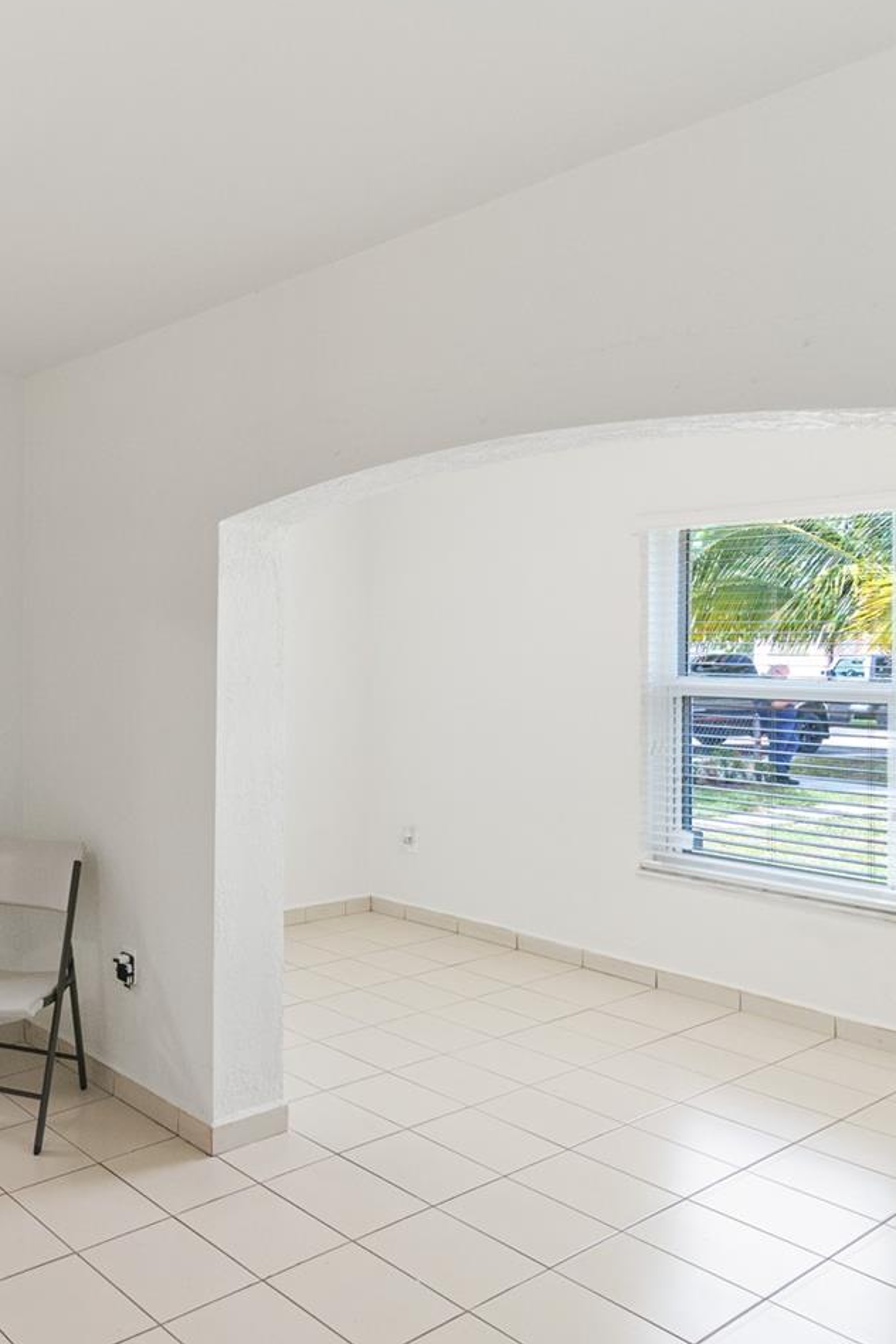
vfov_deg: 67.3
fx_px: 1008
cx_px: -23
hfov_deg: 41.1
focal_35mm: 27
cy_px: 627
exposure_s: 1/60
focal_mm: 16
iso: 640
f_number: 7.1
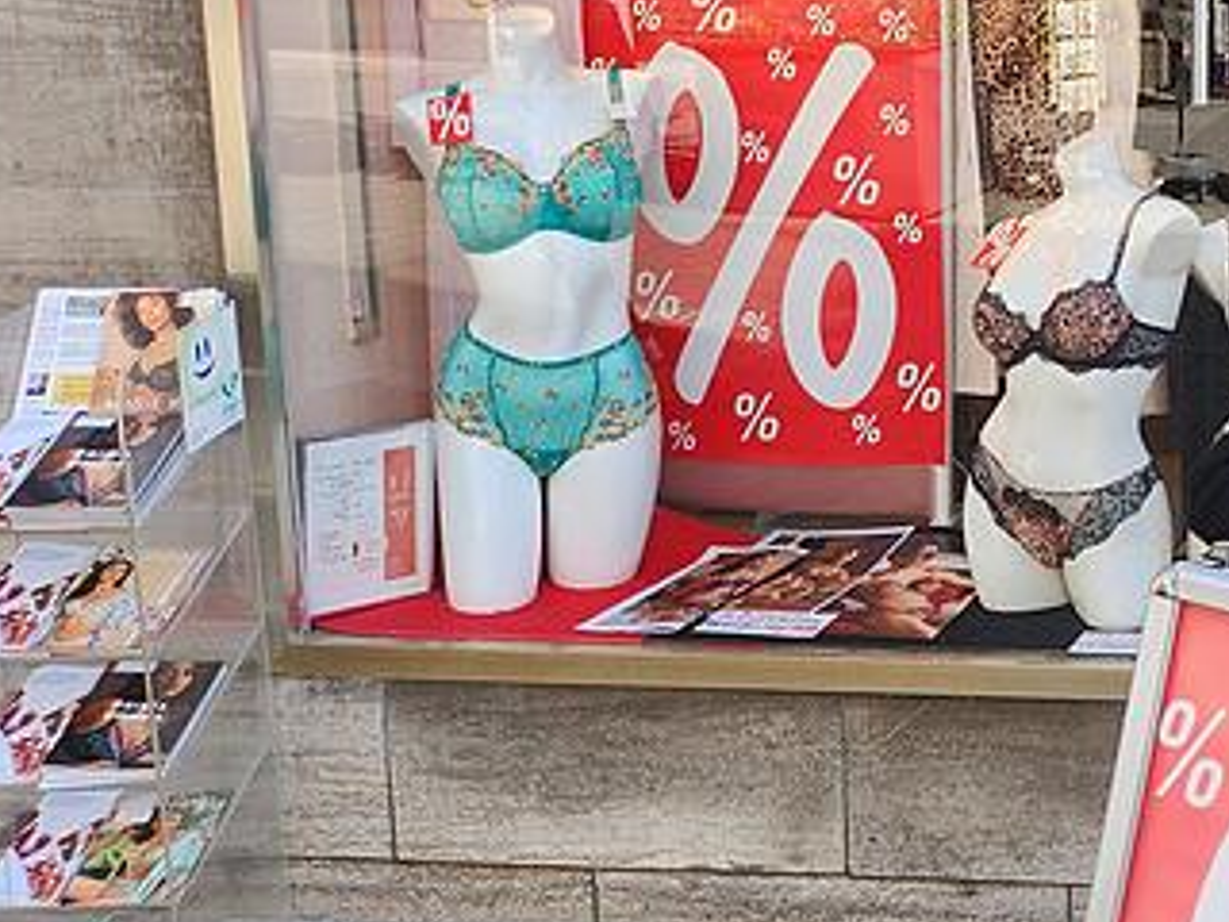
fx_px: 2130
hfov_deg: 27.9
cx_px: 1502
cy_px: 188
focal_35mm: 60
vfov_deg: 24.1
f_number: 1.8
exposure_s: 1/538
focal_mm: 5
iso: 50
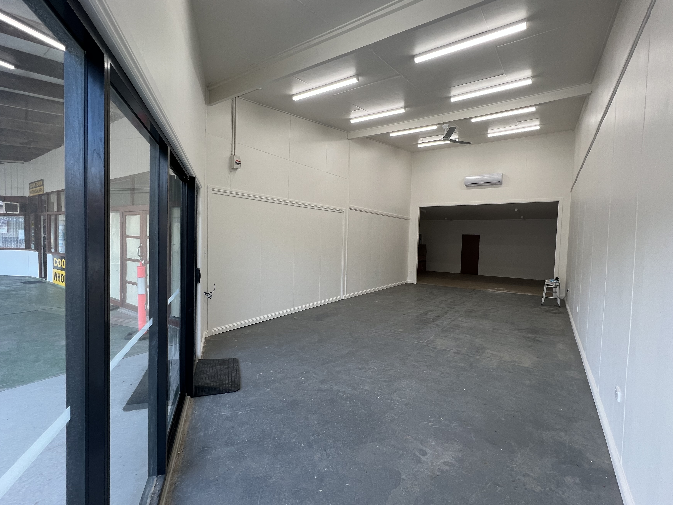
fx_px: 292
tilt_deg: -2.8
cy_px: 253
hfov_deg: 98.2
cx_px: 333
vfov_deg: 81.8
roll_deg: -1.4
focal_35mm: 15
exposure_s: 1/100
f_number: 1.8
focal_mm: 1.57
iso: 50
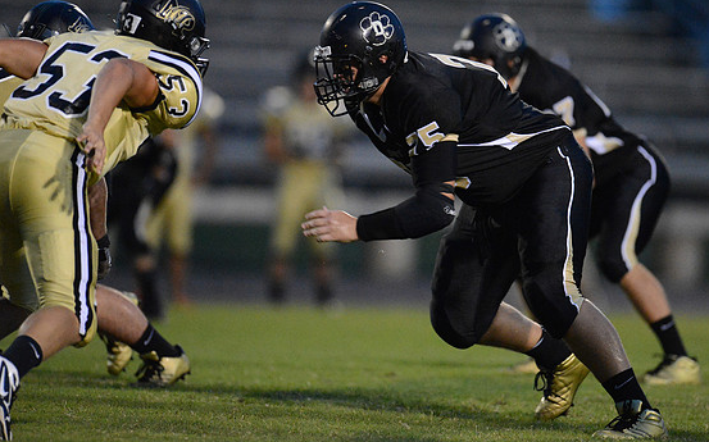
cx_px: 371
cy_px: 209
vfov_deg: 3.1
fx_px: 8266
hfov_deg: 4.9
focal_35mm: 428
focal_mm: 400
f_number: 2.8
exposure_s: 1/800
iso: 12800
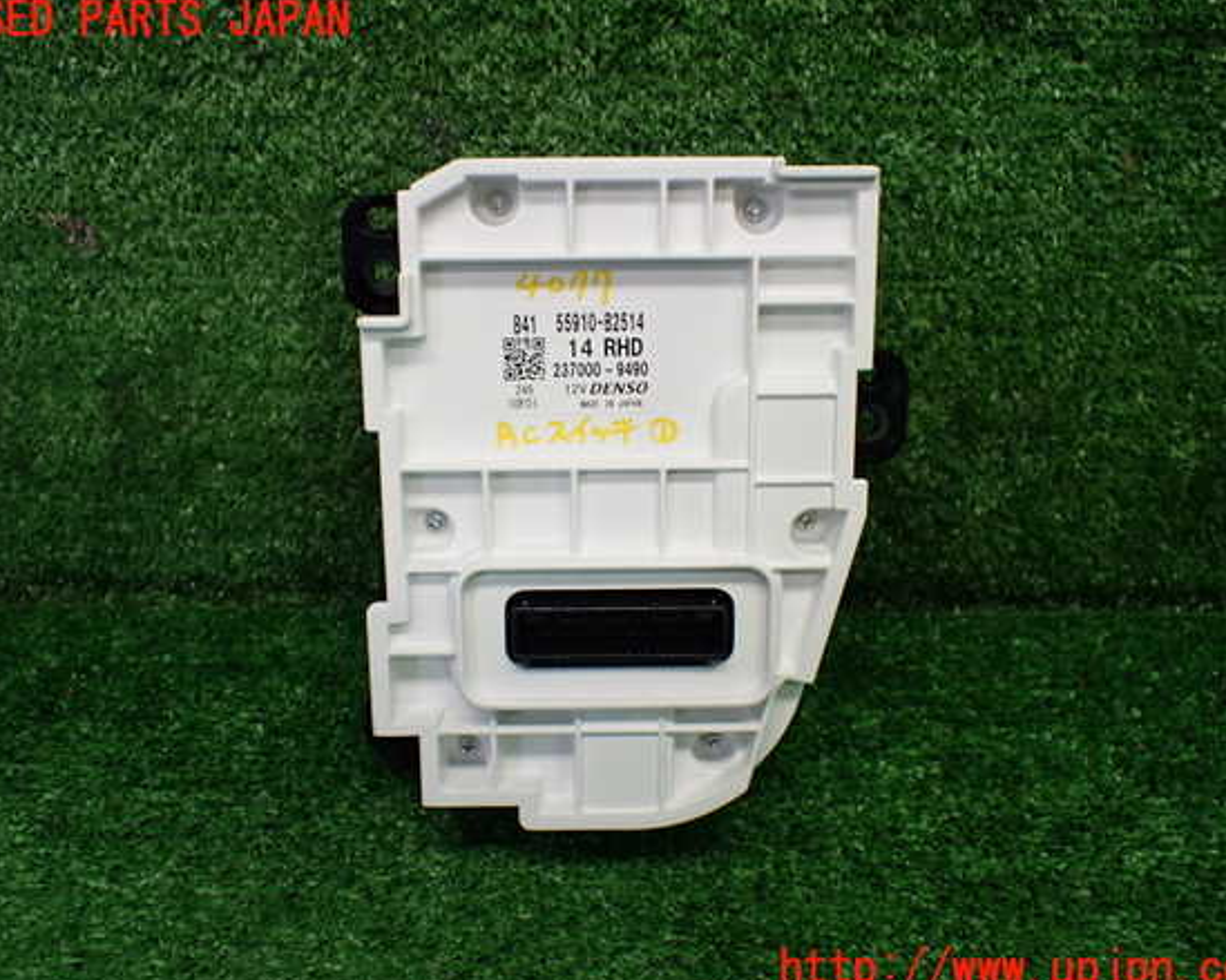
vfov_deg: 45.8
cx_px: 614
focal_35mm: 32
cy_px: 496
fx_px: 1161
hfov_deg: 55.7
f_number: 2.3
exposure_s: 1/125
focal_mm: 5.4
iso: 250
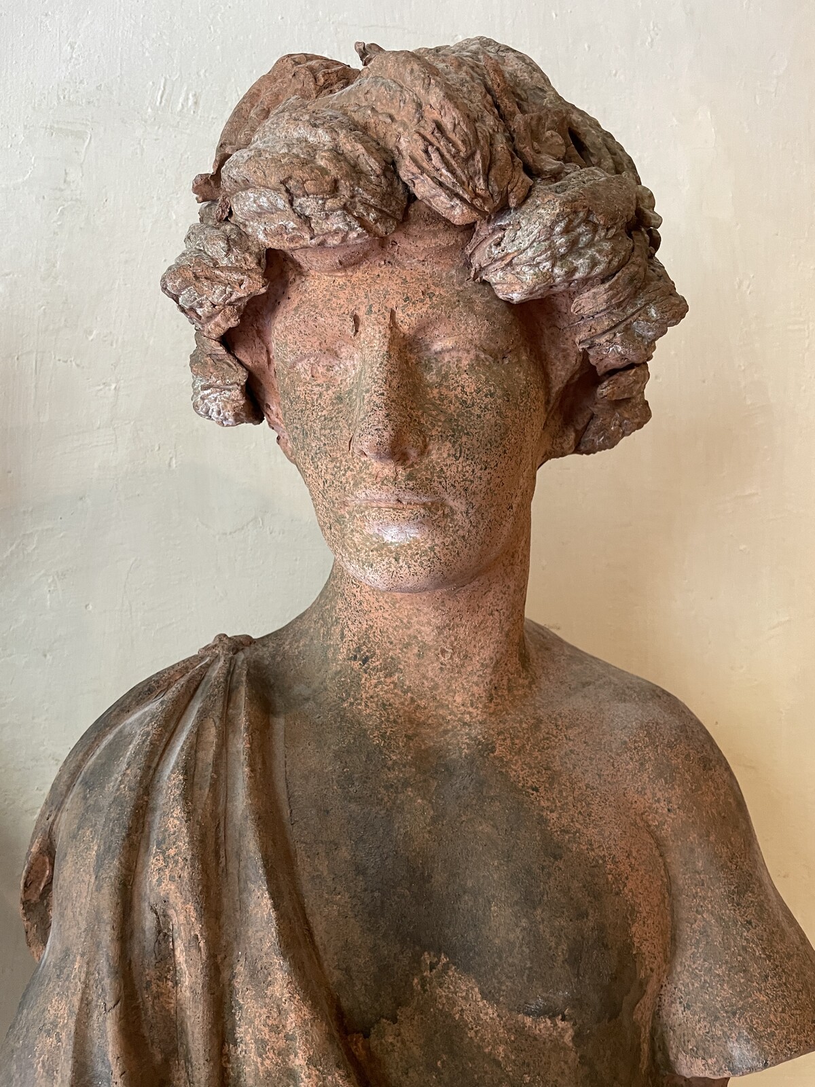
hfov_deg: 53.1
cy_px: 544
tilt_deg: +7.5
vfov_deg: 67.3
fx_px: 816
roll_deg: +1.8
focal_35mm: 26
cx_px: 408
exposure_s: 1/50
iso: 250
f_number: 1.6
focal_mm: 4.2
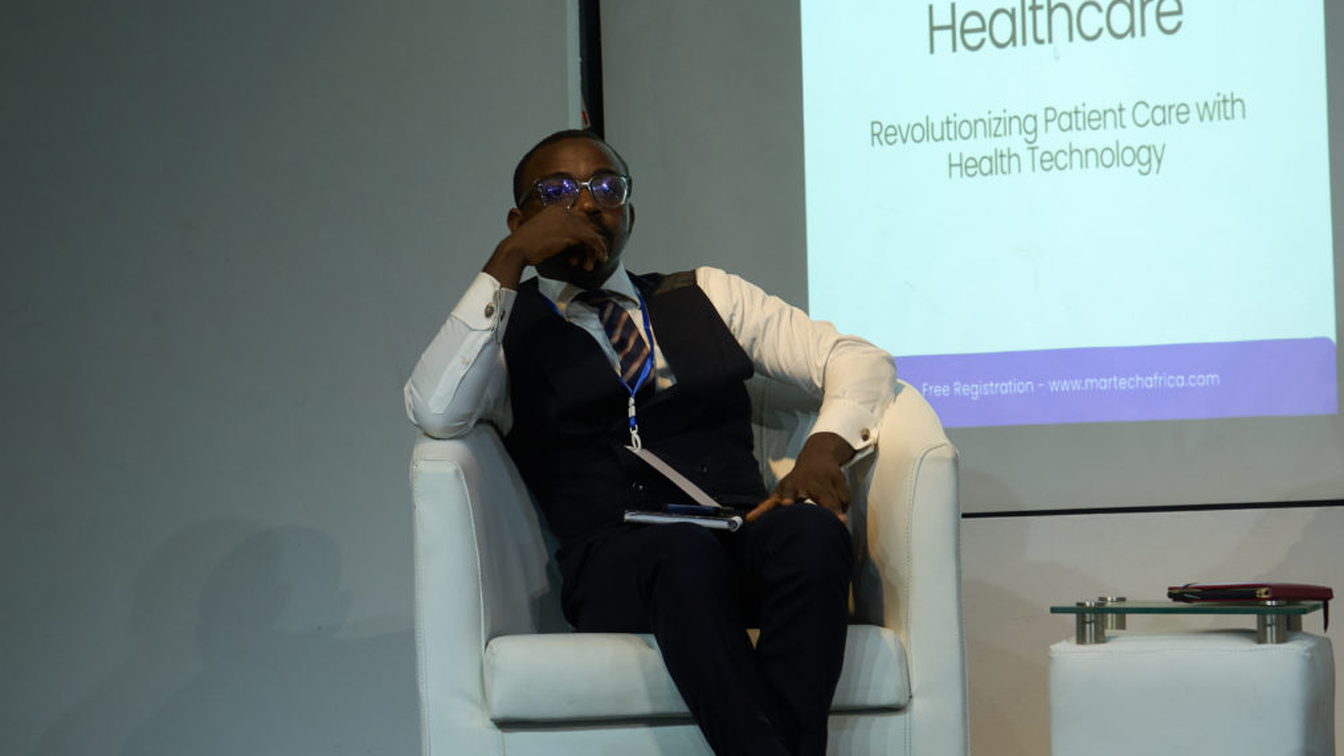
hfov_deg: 19.3
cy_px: 308
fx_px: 3956
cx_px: 669
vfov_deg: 10.9
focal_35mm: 111
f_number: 6.3
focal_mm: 70
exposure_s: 1/100
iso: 1250
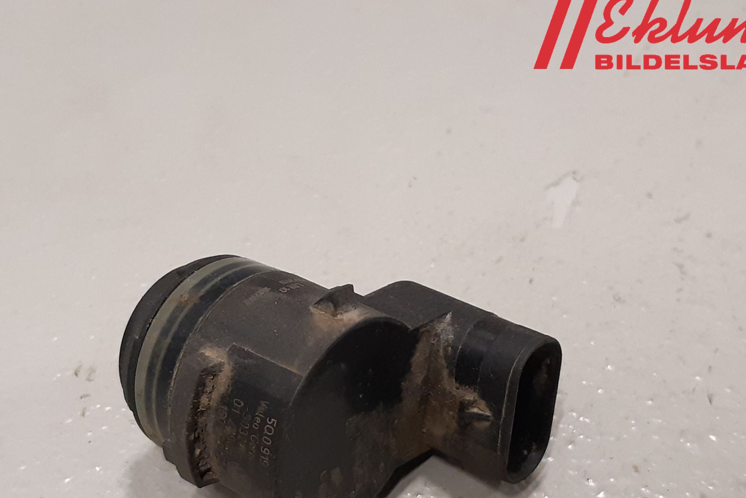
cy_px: 344
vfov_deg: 38.3
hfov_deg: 55.7
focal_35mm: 34
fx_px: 705
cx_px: 346
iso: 200
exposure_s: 1/50
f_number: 1.7
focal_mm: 3.93
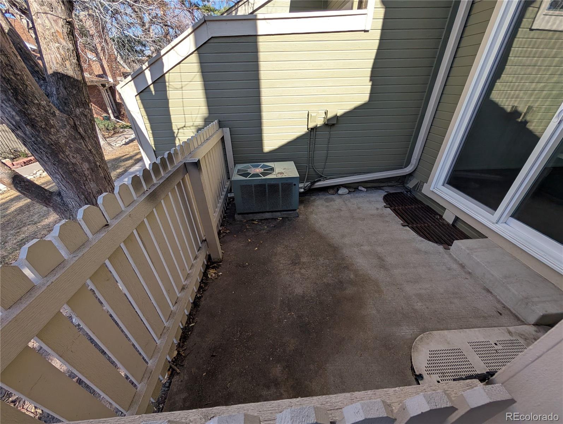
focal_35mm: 12
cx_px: 282
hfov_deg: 110.5
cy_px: 212
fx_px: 195
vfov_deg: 94.6
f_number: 1.7
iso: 44
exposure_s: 1/1065
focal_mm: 2.02
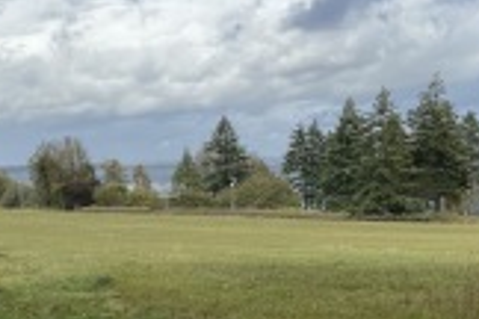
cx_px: 213
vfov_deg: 22.2
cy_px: 207
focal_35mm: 61
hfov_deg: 32.9
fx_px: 812
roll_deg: +2.1
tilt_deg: -3.0
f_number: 1.8
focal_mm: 4.25
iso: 32
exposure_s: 1/3731
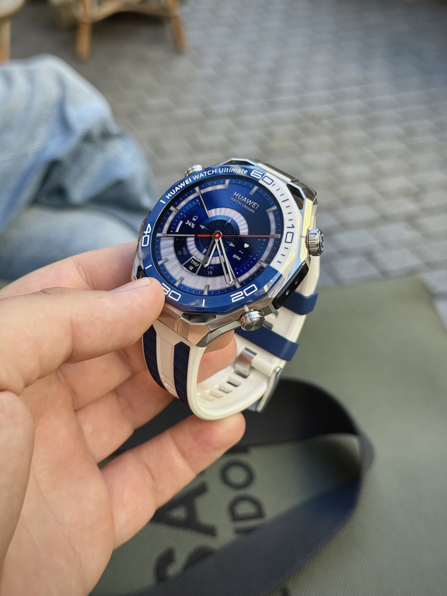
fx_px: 827
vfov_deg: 39.7
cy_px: 298
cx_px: 224
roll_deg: -0.5
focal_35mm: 48
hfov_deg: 30.3
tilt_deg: -33.2
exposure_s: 1/147
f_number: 1.78
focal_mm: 6.76
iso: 50
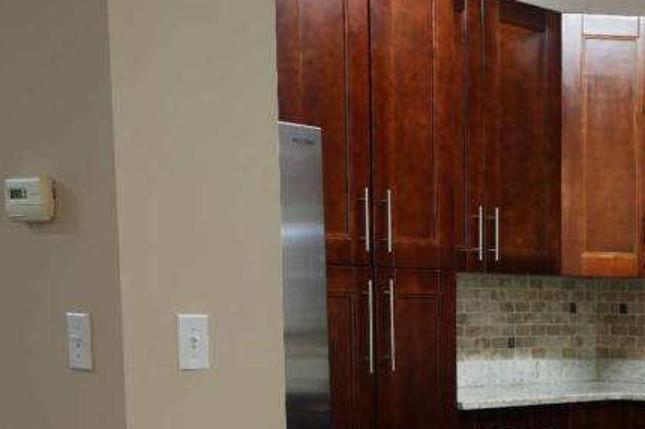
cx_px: 711
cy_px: 484
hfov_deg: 23.5
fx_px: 1450
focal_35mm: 81
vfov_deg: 16.3
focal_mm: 29
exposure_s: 1/30
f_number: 2.8
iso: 500
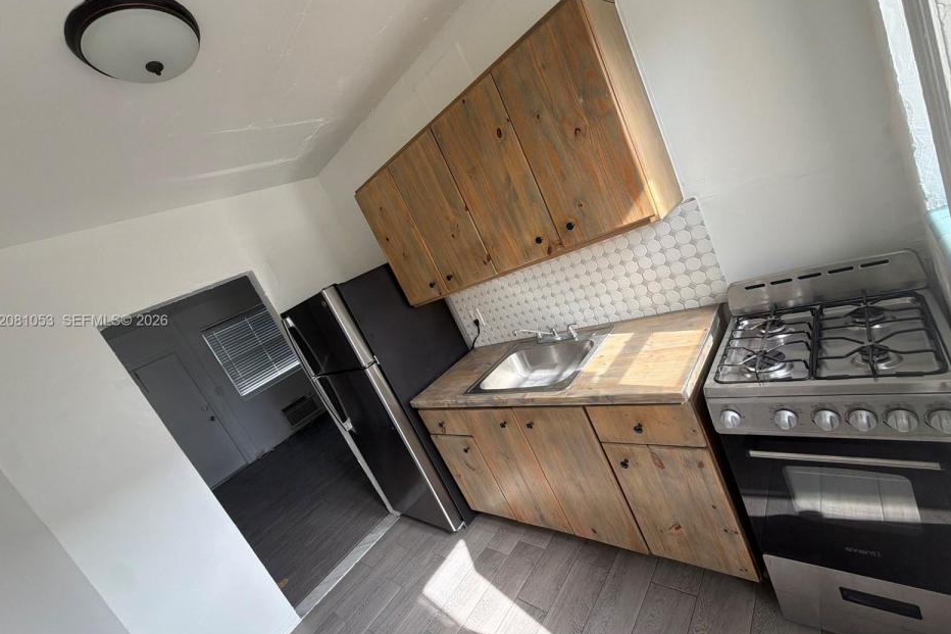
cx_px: 467
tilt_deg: -11.6
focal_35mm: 15
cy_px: 322
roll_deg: +26.8
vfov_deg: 77.3
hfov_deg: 100.4
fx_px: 396
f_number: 2.2
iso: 64
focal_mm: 2.22
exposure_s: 1/121
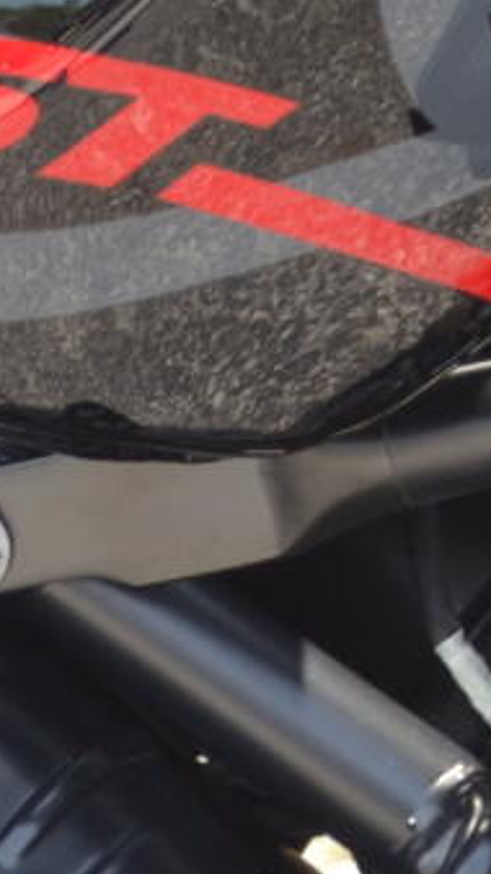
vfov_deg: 5.7
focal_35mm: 372
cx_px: 171
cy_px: -407
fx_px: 8614
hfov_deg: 3.3
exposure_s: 1/80
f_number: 5.3
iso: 100
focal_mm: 40
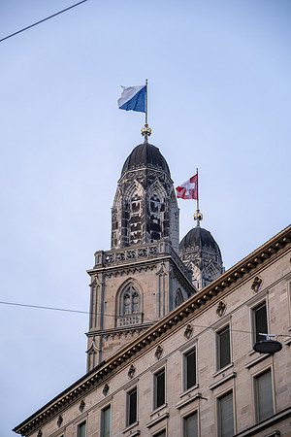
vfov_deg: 24.5
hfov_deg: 16.5
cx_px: 146
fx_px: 1006
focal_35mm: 83
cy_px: 218
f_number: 2.8
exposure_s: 1/125
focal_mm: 55
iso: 200
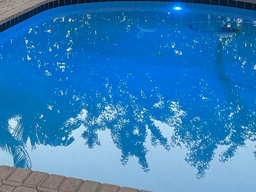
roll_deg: -0.2
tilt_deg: -8.4
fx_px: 614
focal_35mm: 83
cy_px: -14
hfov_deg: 23.1
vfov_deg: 17.3
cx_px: 40
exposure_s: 1/60
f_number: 1.8
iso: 100
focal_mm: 3
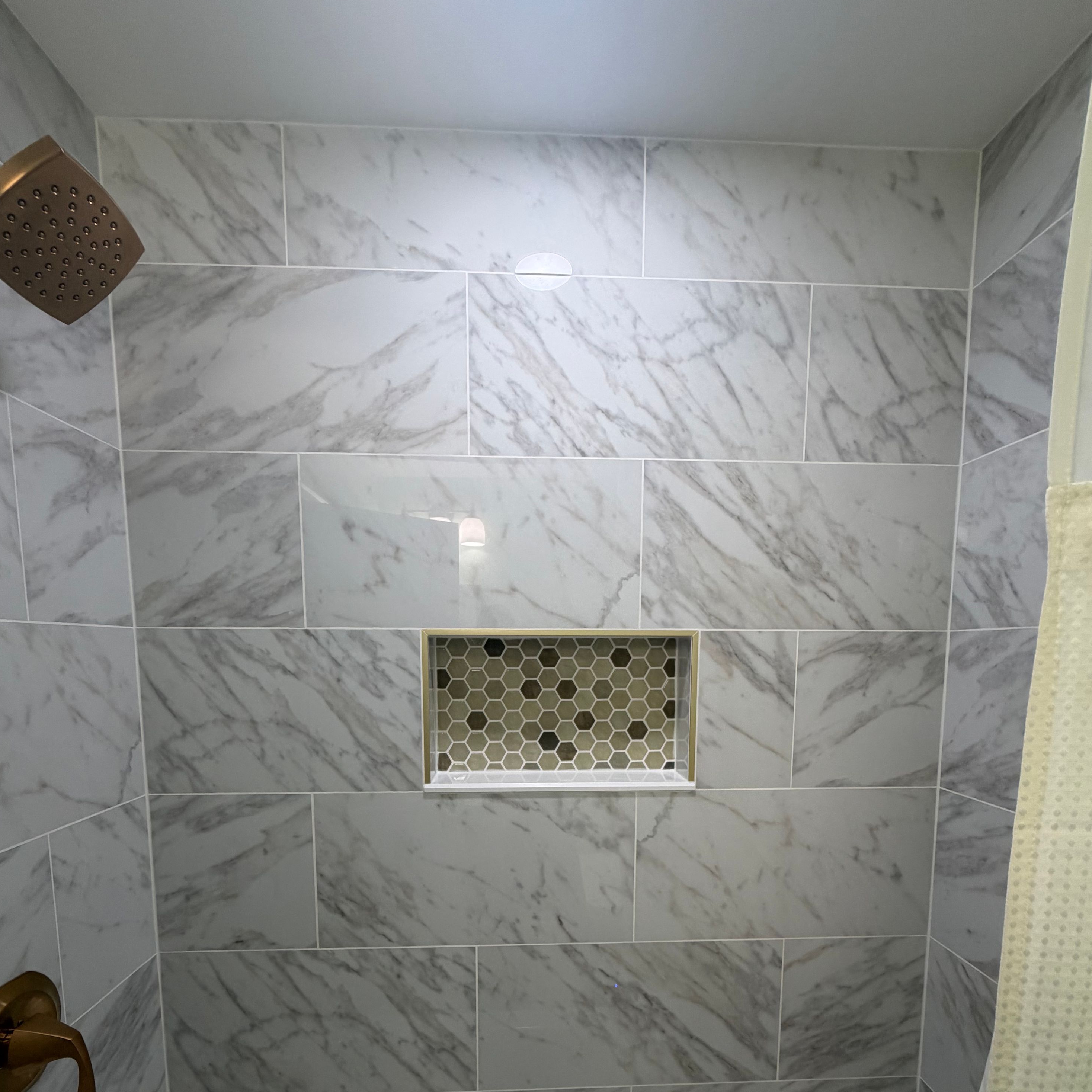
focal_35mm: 17
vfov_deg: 81.5
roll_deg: -0.3
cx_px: 541
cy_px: 715
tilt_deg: -5.7
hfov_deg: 84.0
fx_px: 607
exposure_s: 1/120
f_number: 2.2
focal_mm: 2.22
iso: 200
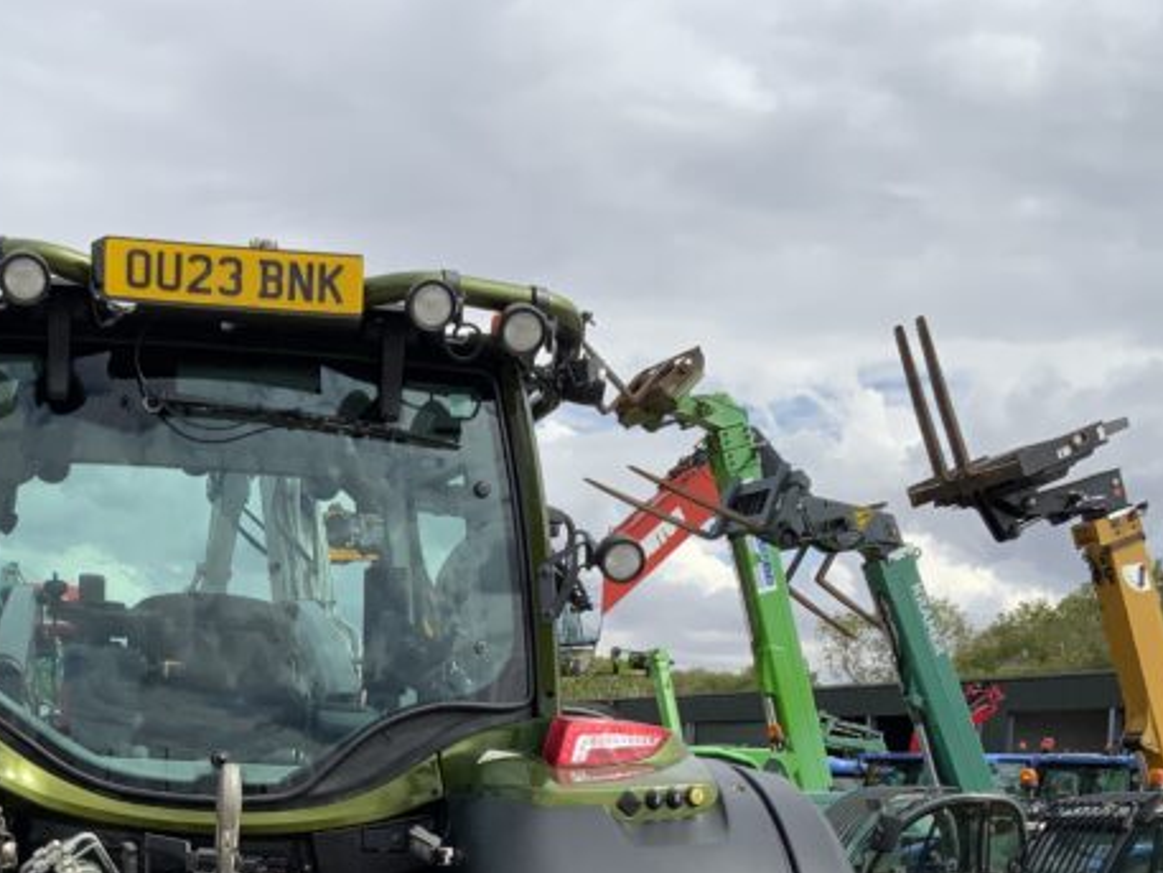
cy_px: 926
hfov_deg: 29.6
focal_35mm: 65
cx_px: 410
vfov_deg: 21.6
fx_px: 2184
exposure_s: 1/1786
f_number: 1.8
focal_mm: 3
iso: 16
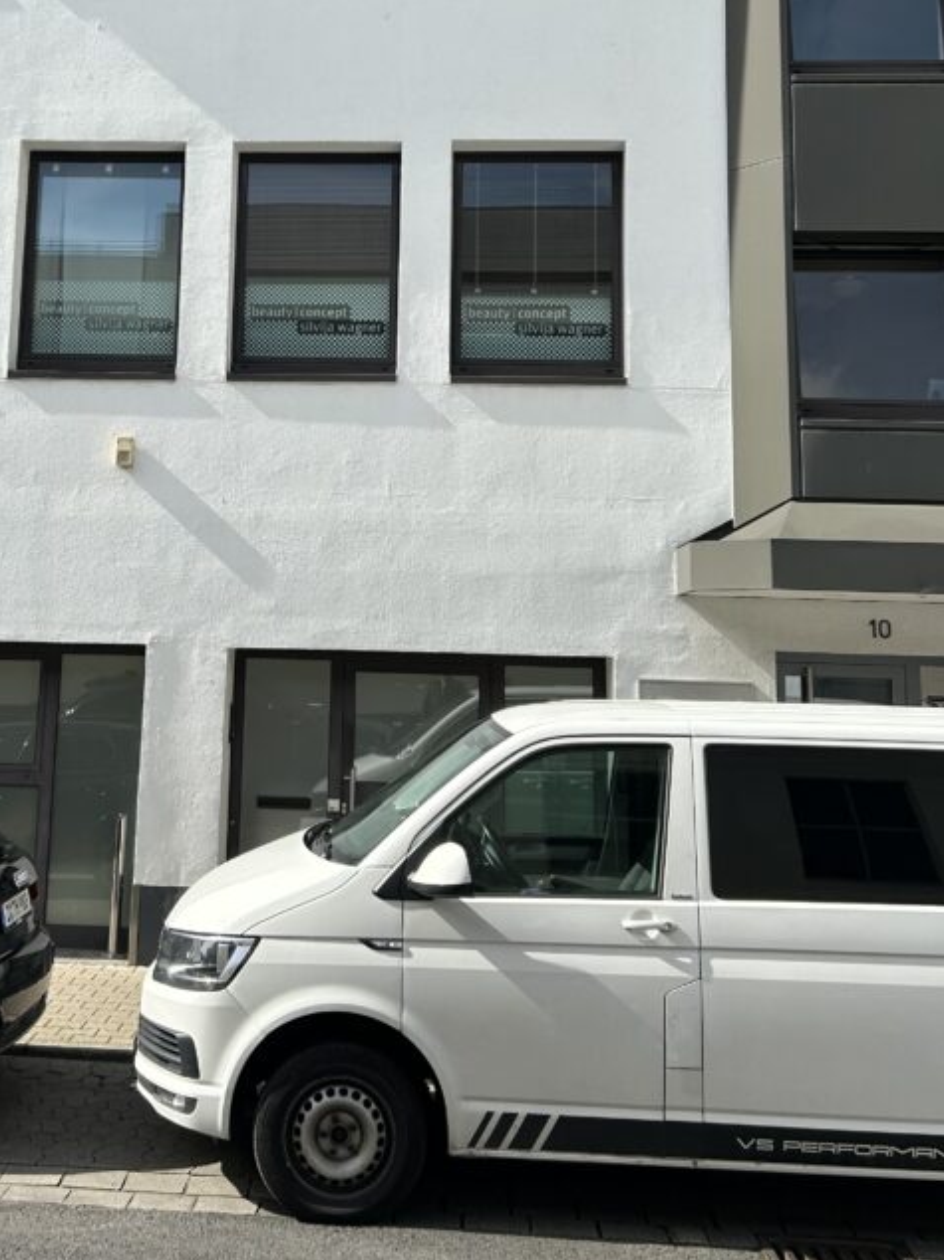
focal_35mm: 42
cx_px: 316
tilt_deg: +11.9
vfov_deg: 43.9
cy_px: 378
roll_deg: -1.7
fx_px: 1528
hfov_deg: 34.0
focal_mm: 5.7
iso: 50
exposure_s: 1/3356
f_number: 1.5
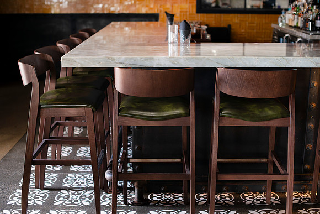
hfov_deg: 39.6
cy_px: 107
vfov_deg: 27.0
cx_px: 160
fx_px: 445
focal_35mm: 50
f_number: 2.8
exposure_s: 1/60
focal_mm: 50
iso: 500
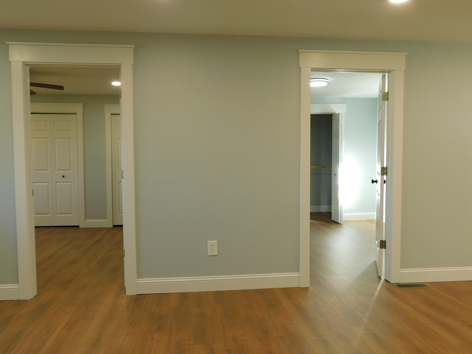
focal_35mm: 30
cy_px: 177
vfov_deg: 46.8
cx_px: 236
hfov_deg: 60.0
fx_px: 409
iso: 125
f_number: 3.2
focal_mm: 5.3
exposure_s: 1/30
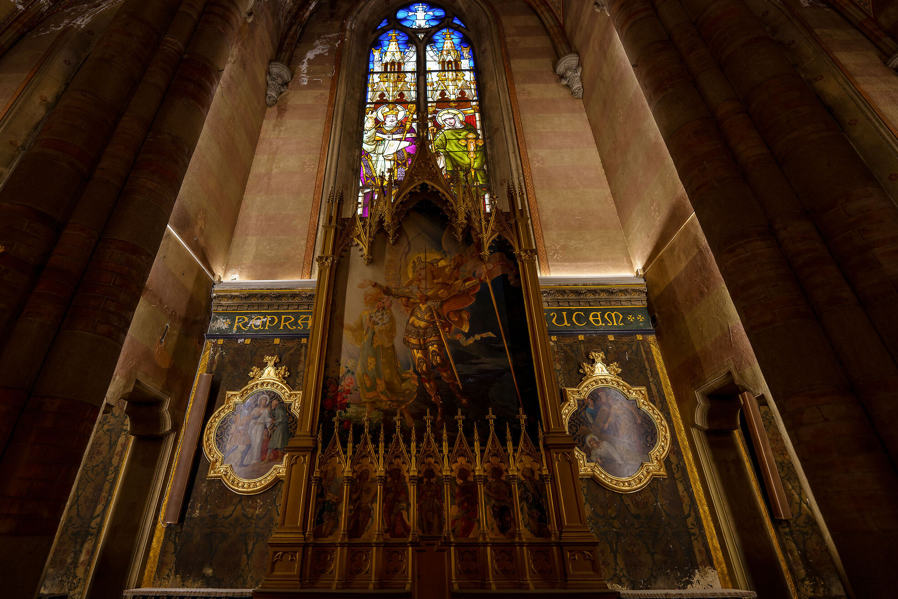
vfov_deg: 70.3
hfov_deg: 93.1
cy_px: 267
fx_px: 424
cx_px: 419
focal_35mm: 17
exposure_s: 1/30
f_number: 1.8
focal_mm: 14
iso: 160
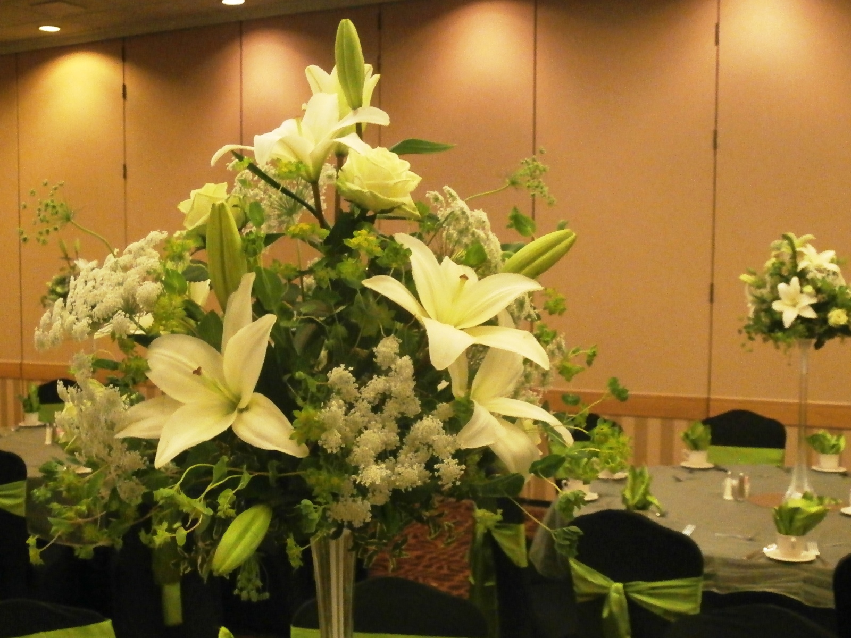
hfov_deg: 49.0
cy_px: 319
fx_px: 934
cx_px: 426
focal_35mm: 38
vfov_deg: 37.7
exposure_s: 1/20
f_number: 3.9
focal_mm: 6.67
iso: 800
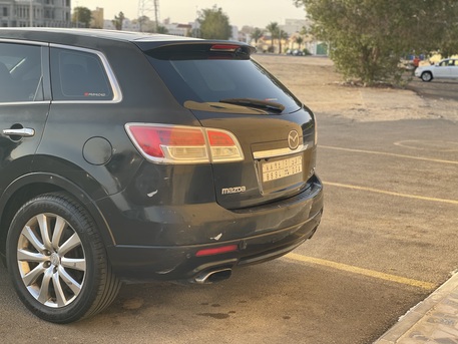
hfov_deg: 36.8
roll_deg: -2.7
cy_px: 172
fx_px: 688
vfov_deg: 28.0
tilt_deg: -9.4
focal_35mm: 52
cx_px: 229
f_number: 2
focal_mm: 6
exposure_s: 1/252
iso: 32
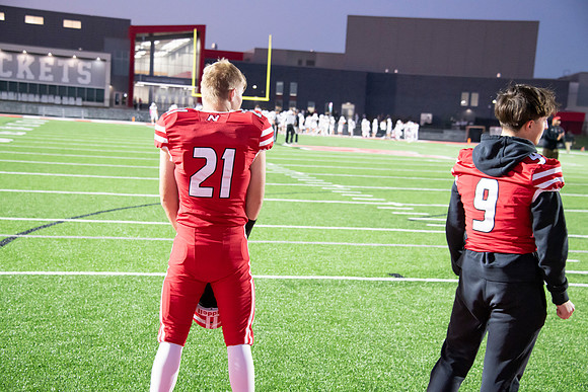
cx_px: 294
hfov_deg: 29.6
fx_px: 1111
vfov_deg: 20.0
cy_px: 196
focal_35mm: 68
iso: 8000
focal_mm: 68
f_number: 5.6
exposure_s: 1/160
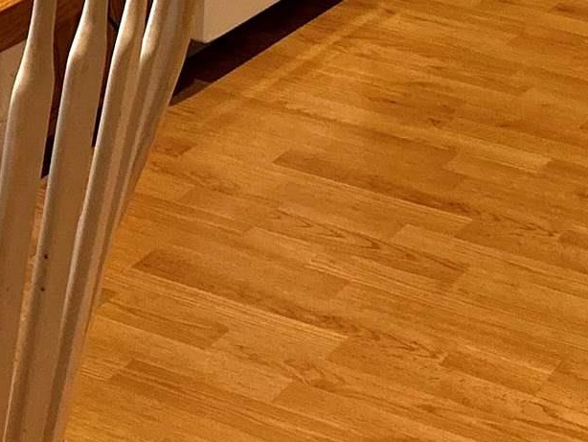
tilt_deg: -4.9
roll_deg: -1.2
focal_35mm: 130
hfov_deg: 15.1
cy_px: -598
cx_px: 173
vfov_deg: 10.1
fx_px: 2209
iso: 125
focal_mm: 5.7
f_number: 1.5
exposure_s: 1/60
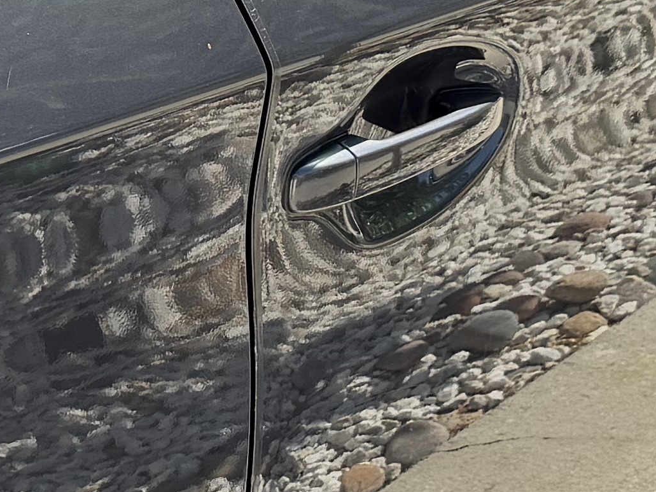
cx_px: -233
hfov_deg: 14.1
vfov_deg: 11.1
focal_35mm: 133
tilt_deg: -30.0
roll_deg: +2.8
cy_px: 106
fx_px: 2520
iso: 80
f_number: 1.78
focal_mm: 6.76
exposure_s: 1/1618
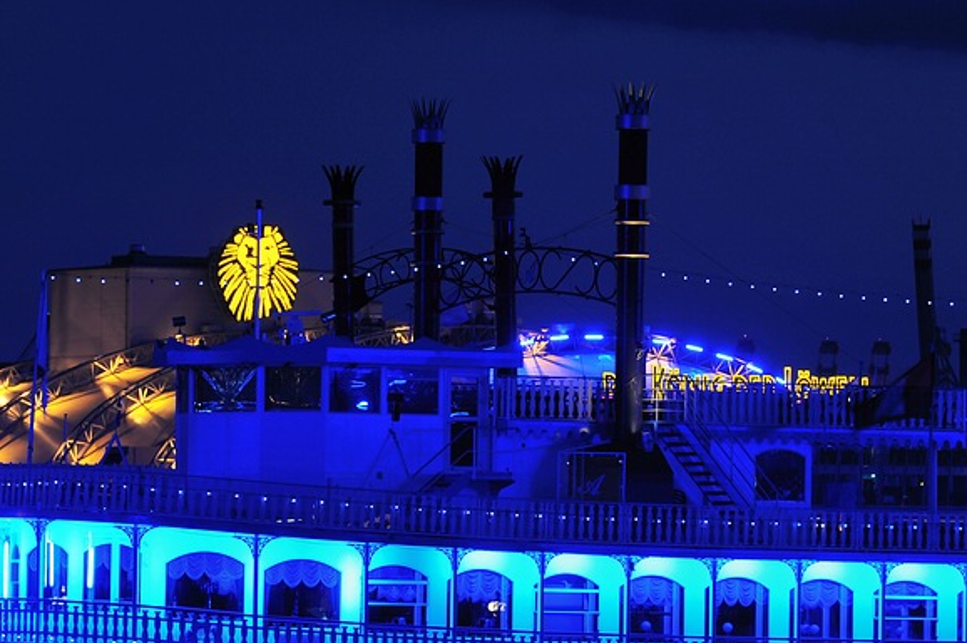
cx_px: 398
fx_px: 9283
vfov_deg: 4.0
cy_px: 443
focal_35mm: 346
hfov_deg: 6.0
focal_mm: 200
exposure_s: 1/2
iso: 200
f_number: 6.3
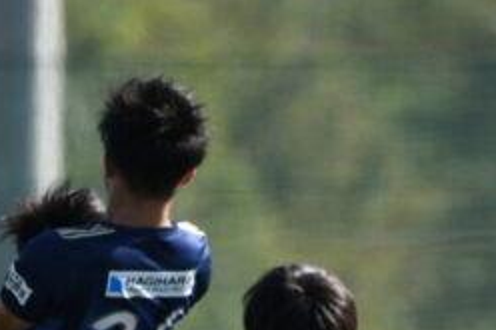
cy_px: 424
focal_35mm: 1919
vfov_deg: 0.7
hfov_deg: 1.1
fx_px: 26421
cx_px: 246
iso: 280
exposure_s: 1/800
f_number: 5.6
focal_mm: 460
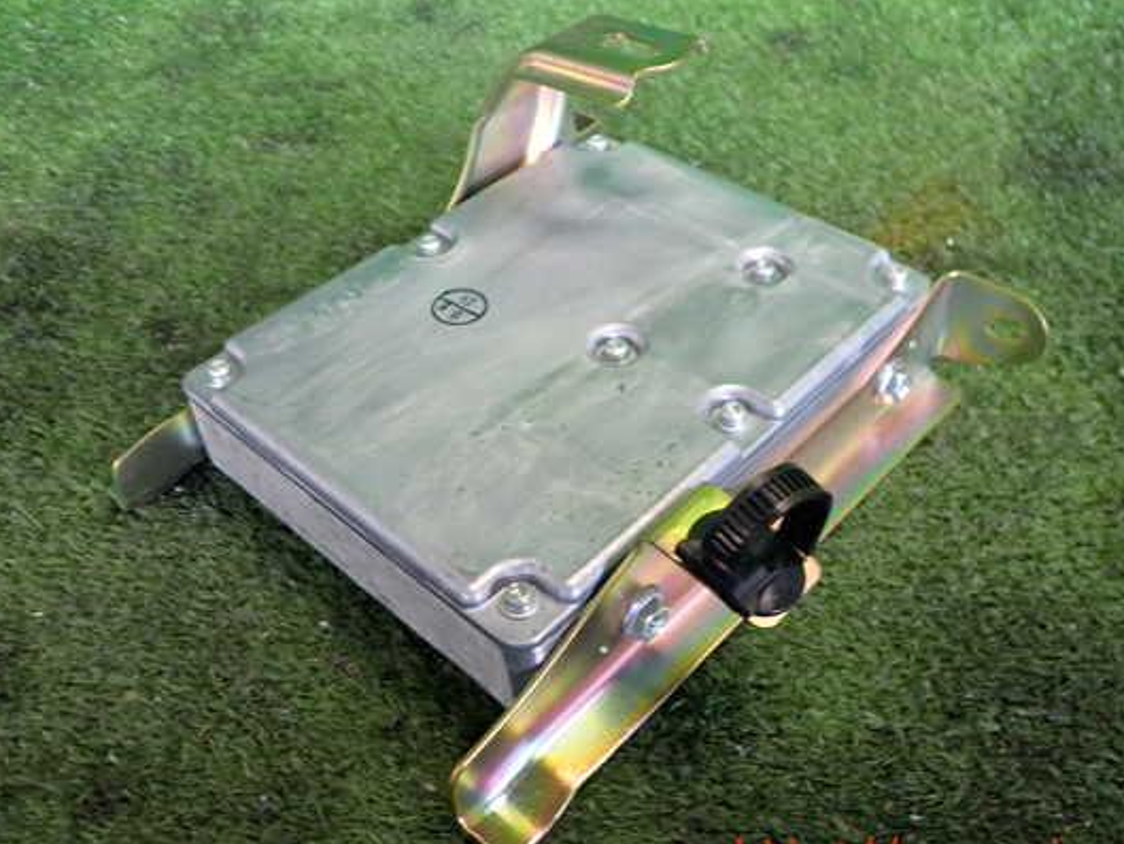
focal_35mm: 34
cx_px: 578
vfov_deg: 41.8
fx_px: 1104
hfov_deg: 53.9
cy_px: 408
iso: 200
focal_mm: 5.4
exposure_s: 1/30
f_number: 2.3
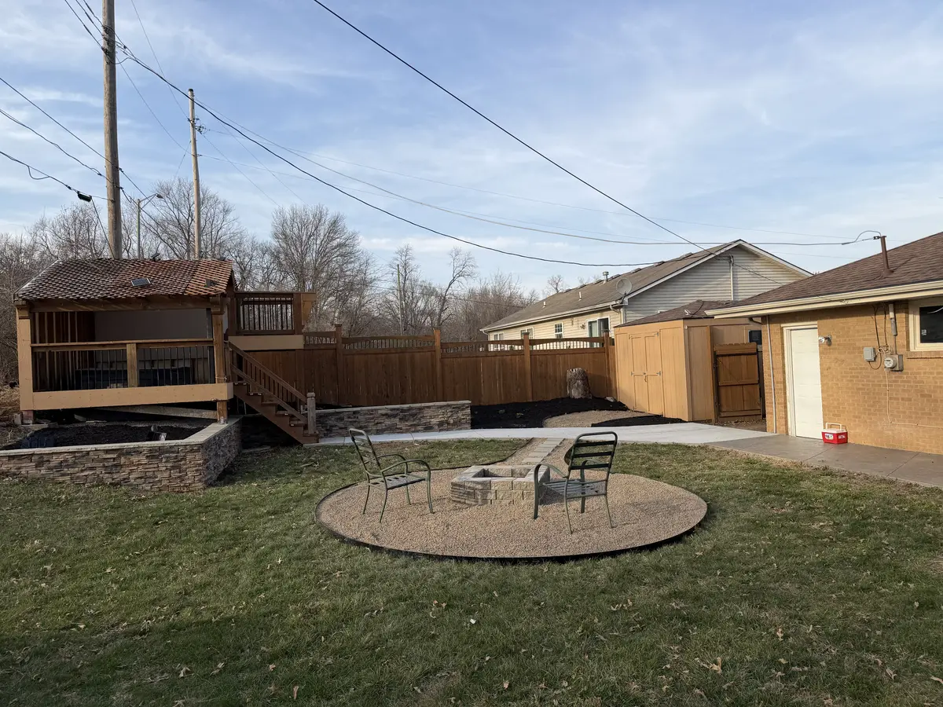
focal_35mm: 24
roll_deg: +2.7
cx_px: 472
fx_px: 654
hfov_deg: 71.6
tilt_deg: +1.8
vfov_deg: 56.8
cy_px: 354
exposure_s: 1/2525
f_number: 1.78
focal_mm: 6.76
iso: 80
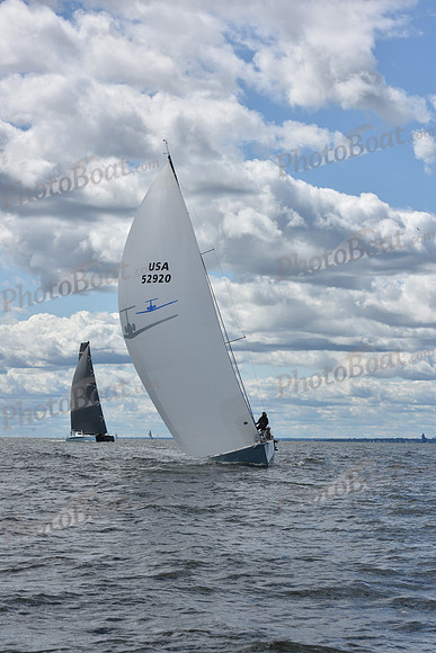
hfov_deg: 14.9
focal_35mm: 92
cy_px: 326
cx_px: 218
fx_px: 1670
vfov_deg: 22.1
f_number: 11
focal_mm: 92
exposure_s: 1/800
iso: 250
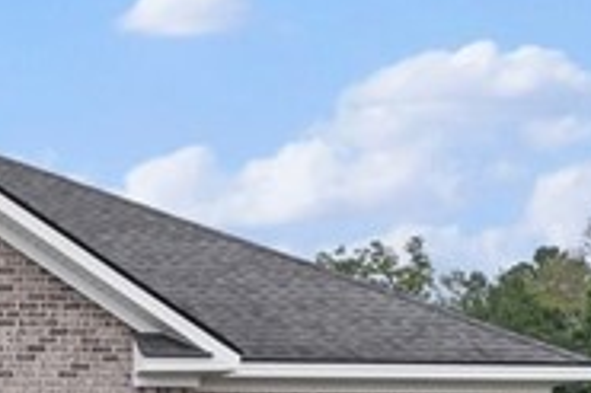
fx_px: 1590
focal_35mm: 97
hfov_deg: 17.9
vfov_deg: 13.5
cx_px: -390
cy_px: 535
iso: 320
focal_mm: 16.5
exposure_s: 1/640
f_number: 9
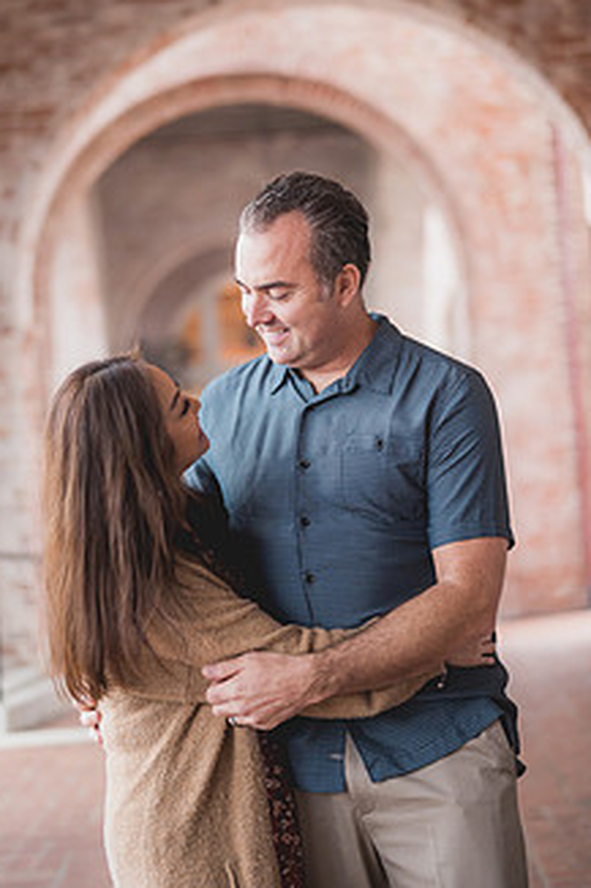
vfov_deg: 29.2
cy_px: 349
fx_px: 1701
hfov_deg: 19.7
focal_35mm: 69
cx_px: 305
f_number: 1.4
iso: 800
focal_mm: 50
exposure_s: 1/320
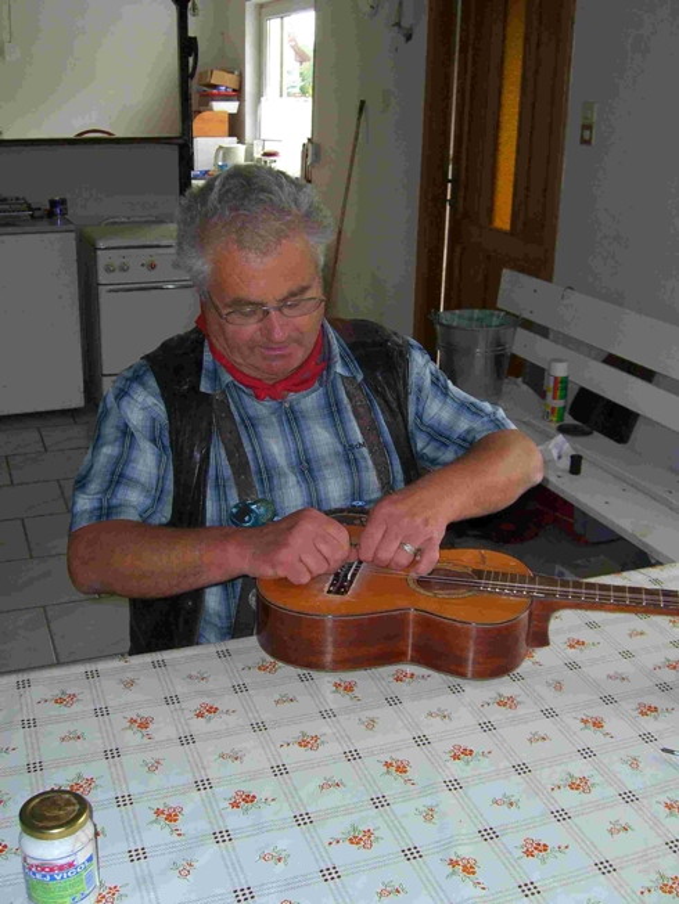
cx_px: 340
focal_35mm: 38
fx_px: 994
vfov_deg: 49.0
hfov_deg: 37.7
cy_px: 452
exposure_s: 1/30
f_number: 4
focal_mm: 7.9
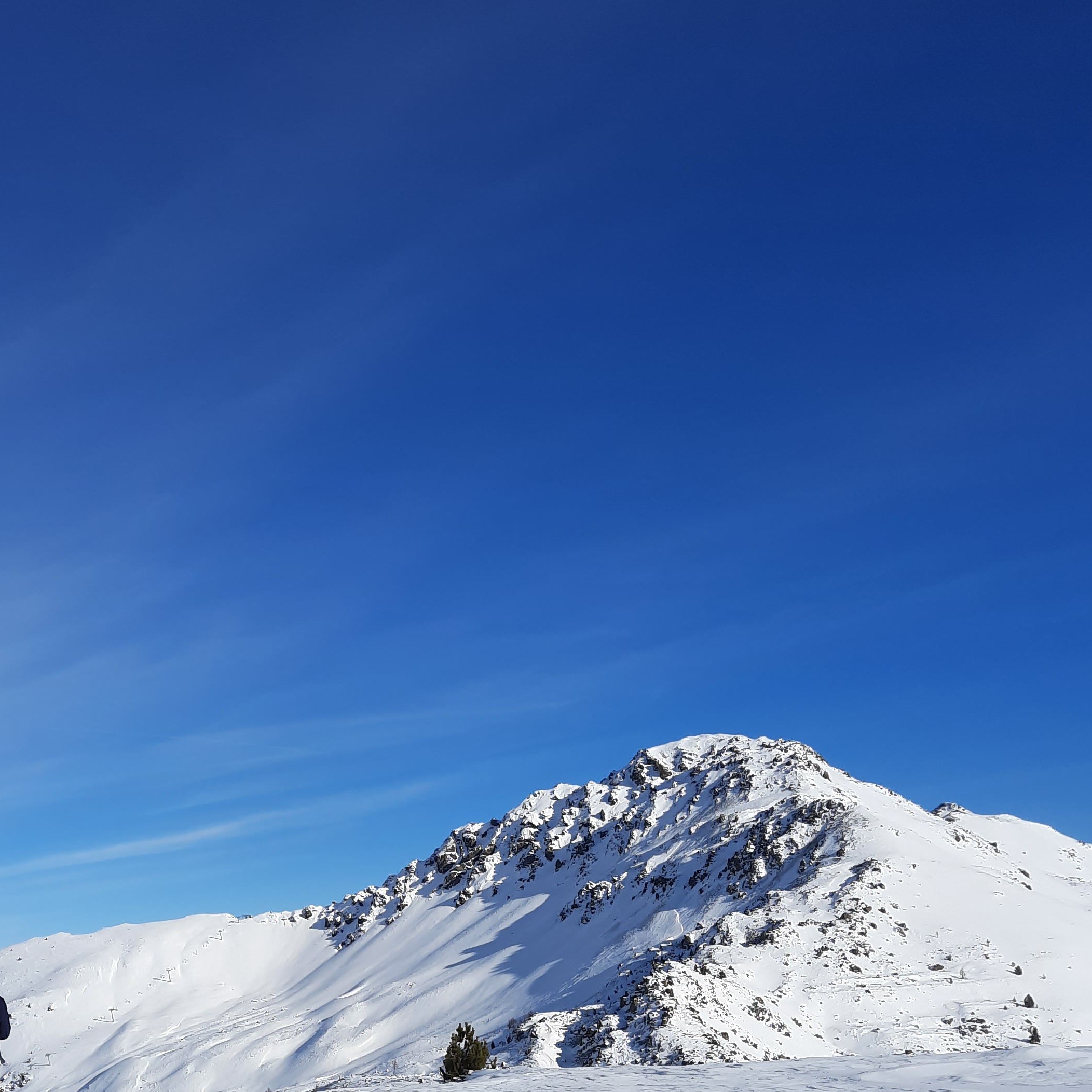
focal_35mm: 42
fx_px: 1499
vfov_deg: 37.8
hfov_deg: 39.6
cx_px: 370
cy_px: 945
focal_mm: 4.6
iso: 32
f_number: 2
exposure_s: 1/2427
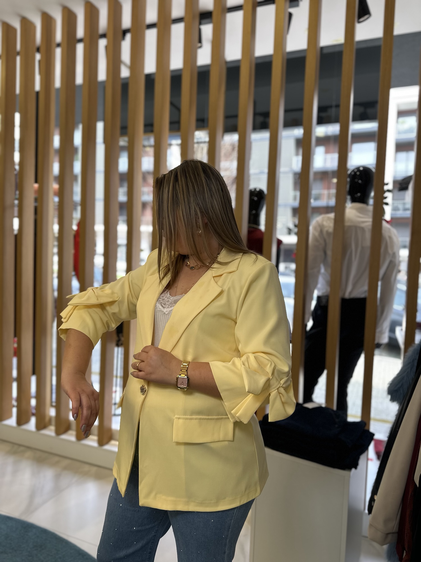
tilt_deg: -2.7
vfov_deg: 71.6
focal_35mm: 24
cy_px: 281
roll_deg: -2.7
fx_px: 389
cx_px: 210
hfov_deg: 56.8
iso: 64
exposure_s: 1/140
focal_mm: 6.86
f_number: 1.78
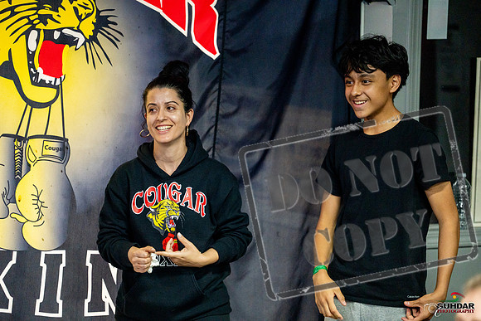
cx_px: 240
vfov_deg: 9.2
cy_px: 160
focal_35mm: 150
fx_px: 2005
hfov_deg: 13.7
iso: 3200
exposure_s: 1/800
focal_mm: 150
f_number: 2
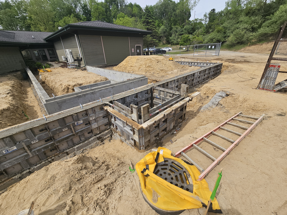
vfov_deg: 89.9
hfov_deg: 106.2
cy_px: 108
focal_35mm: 13
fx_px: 108
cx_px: 144
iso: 50
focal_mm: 2.2
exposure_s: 1/2314
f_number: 2.2
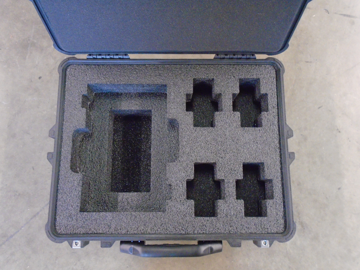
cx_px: 180
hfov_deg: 58.4
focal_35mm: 31
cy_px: 135
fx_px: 322
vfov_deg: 45.4
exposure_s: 1/10
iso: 800
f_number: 3.5
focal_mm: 5.5
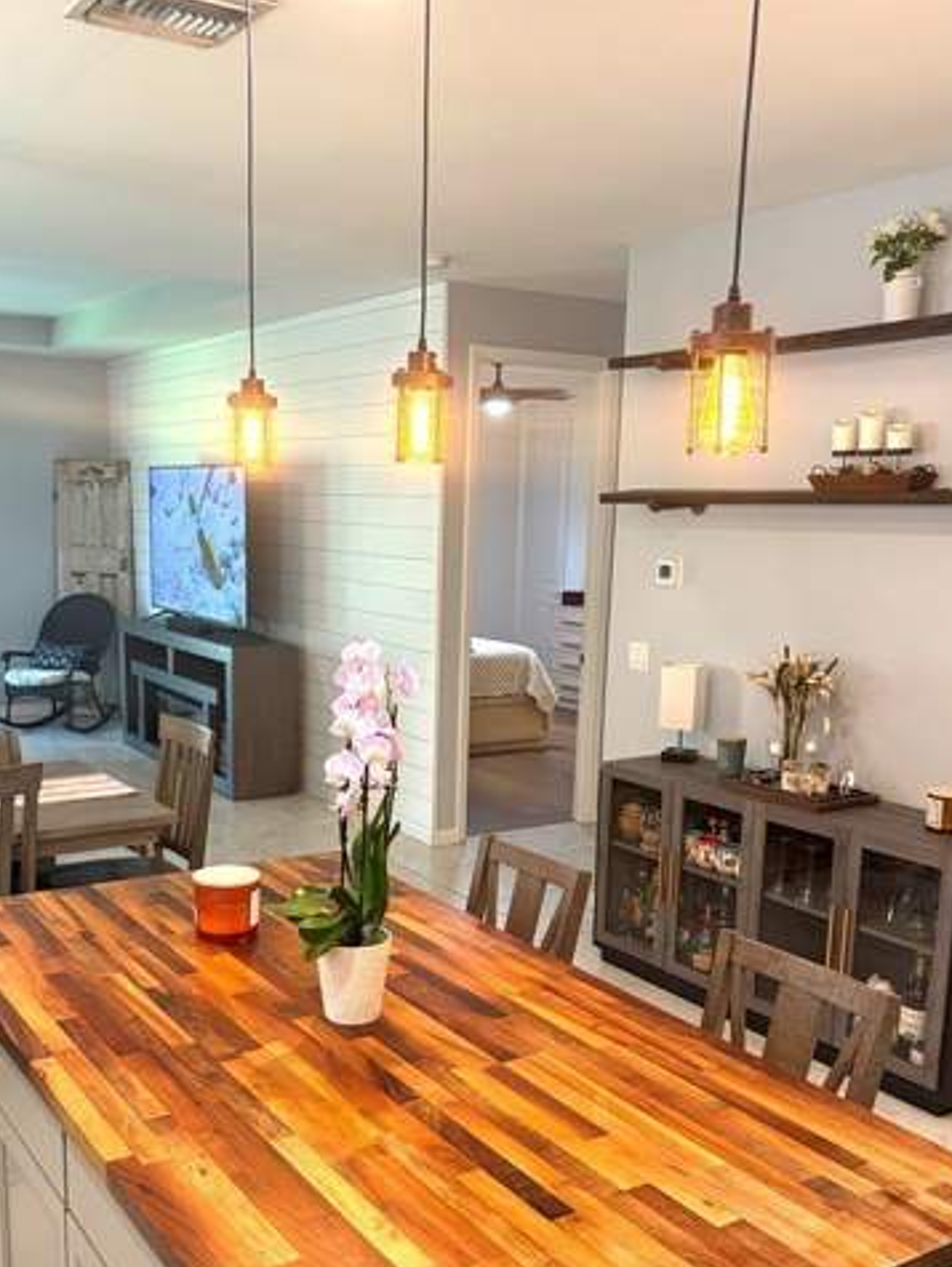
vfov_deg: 52.2
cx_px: 427
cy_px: 760
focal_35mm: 35
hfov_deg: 40.7
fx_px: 1282
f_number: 1.6
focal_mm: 5.96
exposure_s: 1/60
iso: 160
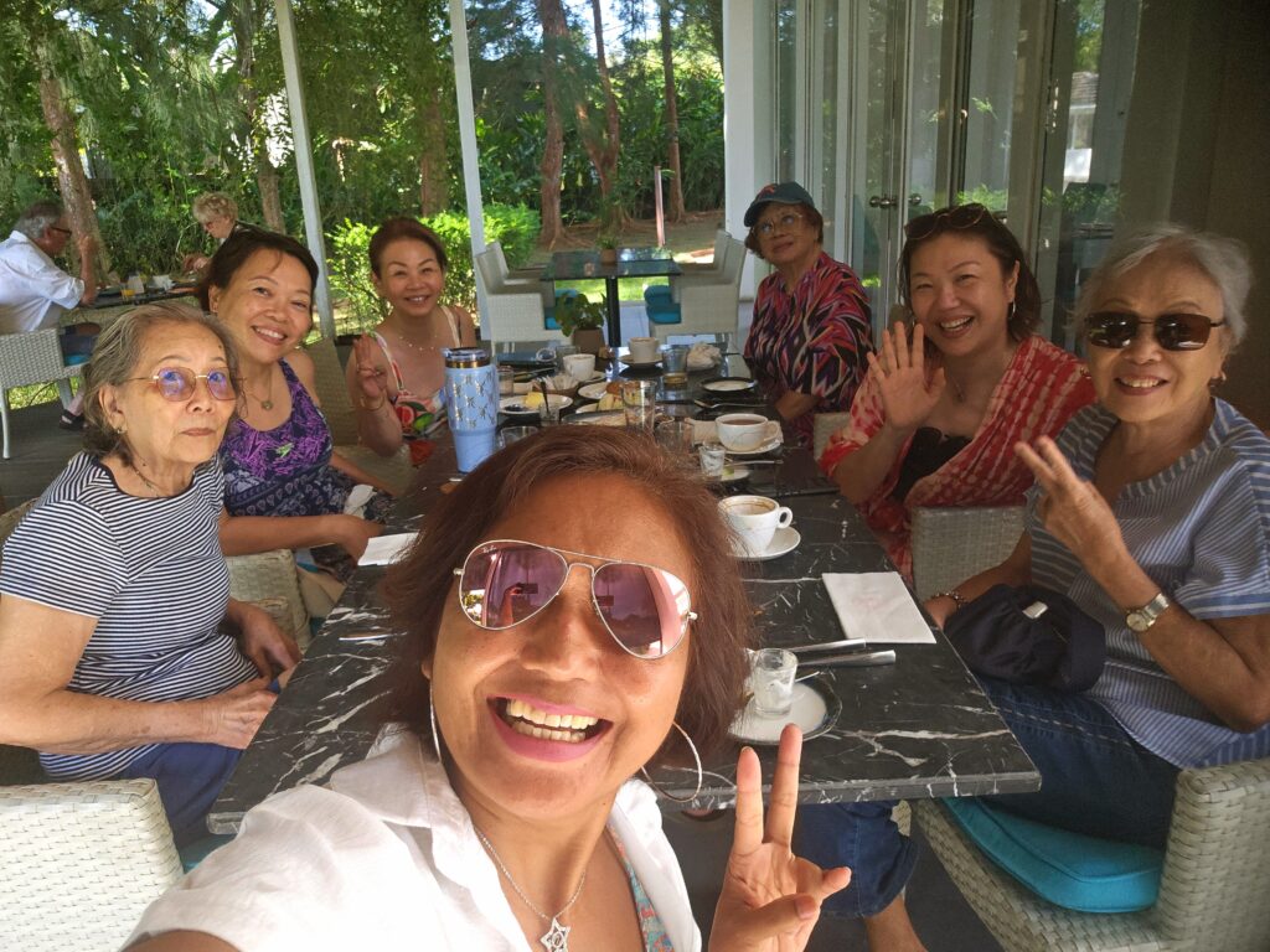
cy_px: 476
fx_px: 917
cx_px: 635
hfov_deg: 69.4
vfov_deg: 54.9
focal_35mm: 25
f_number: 2.2
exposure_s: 1/120
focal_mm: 3.3
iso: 64
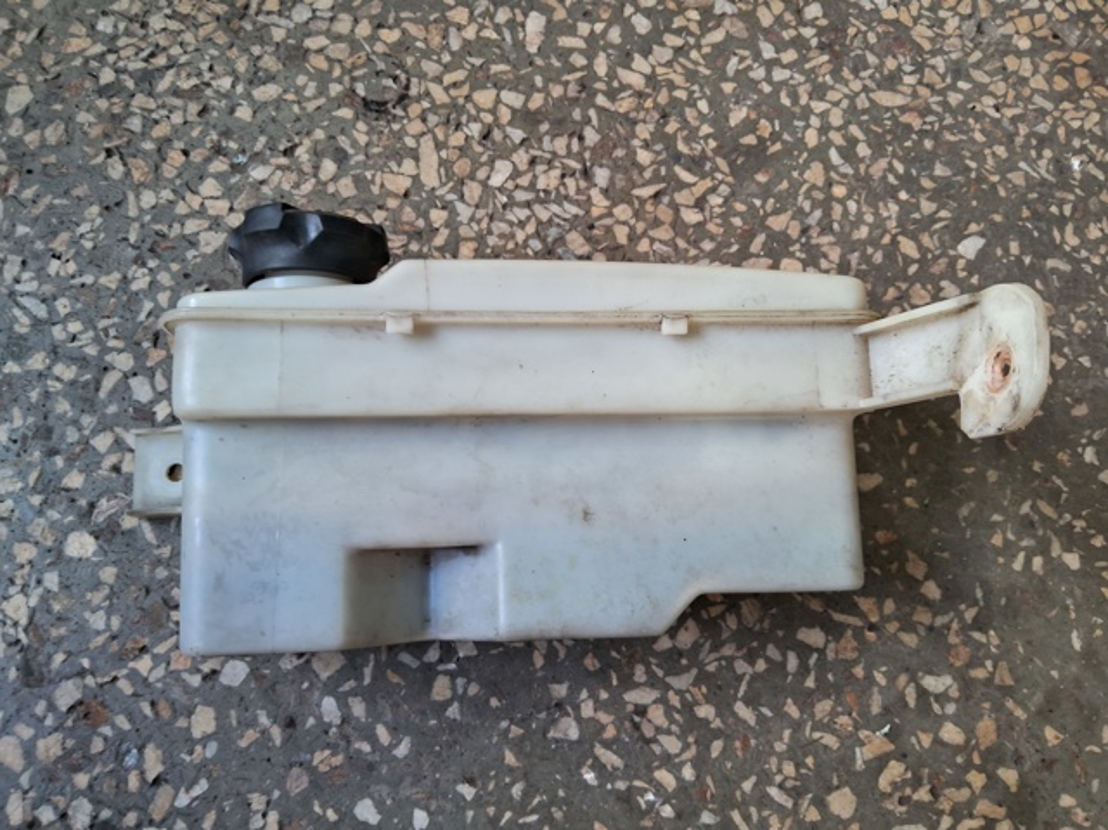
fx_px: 832
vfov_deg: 53.0
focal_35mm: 26
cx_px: 554
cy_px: 415
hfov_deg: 67.3
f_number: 1.8
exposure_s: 1/40
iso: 160
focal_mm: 3.98
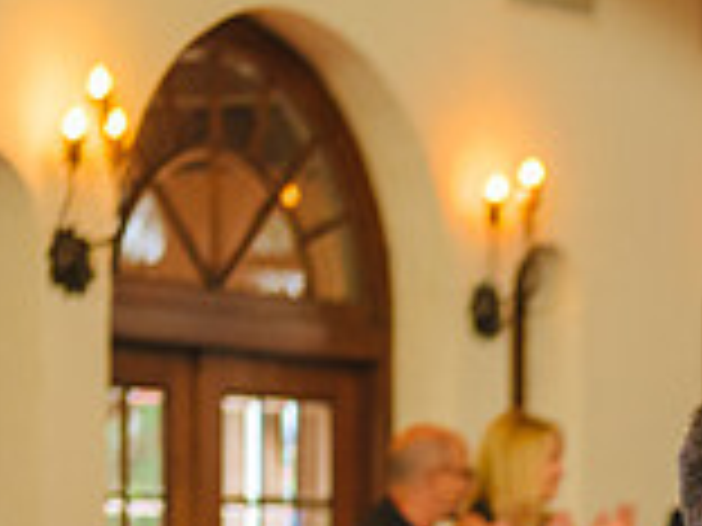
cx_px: 891
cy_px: 816
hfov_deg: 8.8
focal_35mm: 222
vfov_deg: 6.6
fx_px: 4502
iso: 1000
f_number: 2.8
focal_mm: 62
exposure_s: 1/160
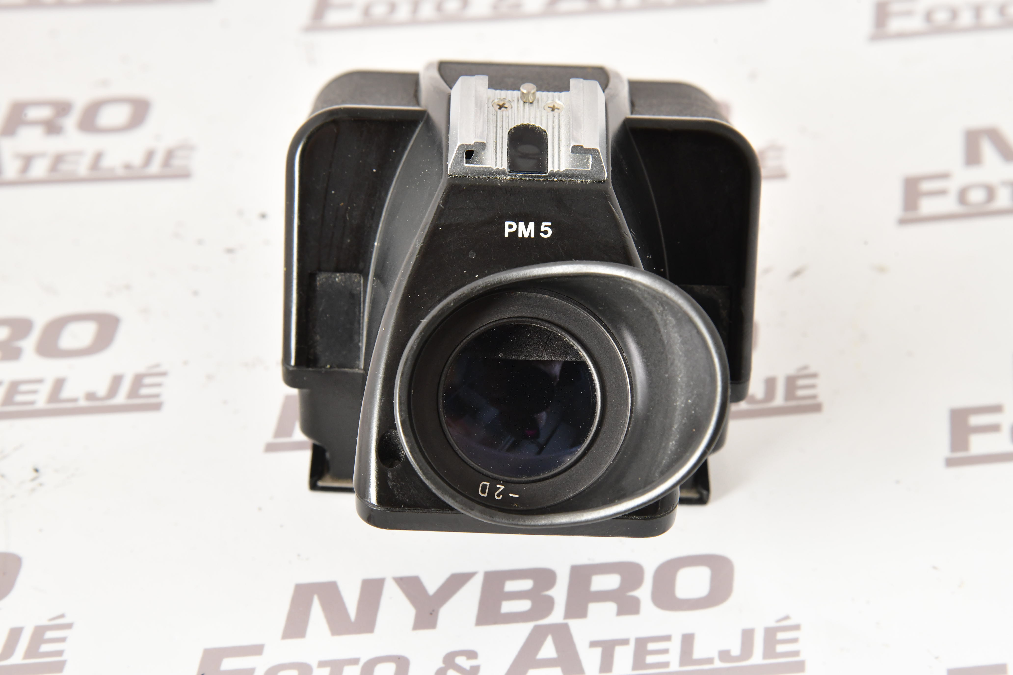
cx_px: 506
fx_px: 3376
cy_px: 338
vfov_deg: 11.4
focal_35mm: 120
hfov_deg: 17.1
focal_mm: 120
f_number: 14
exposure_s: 1/100
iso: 1600
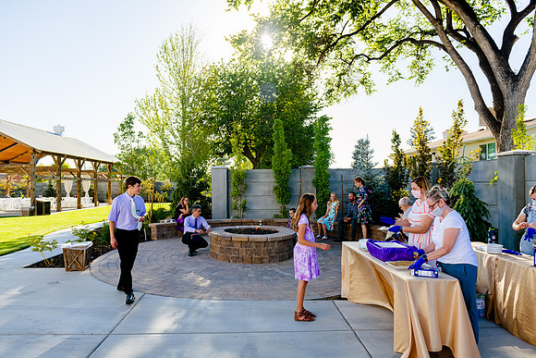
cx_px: 268
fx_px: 387
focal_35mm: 26
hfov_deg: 69.4
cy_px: 179
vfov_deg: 49.6
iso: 200
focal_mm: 26
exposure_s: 1/400
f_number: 5
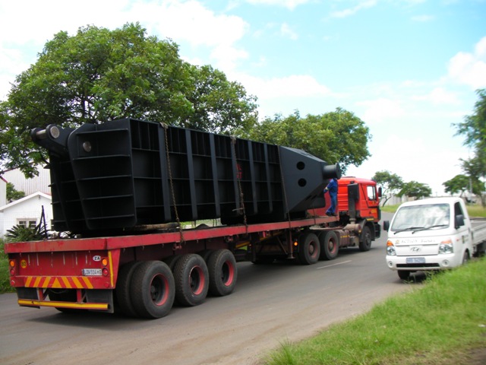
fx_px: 534
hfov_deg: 49.0
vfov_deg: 37.7
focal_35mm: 38
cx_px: 243
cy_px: 182
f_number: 3.5
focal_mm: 6.3
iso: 50
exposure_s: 1/243
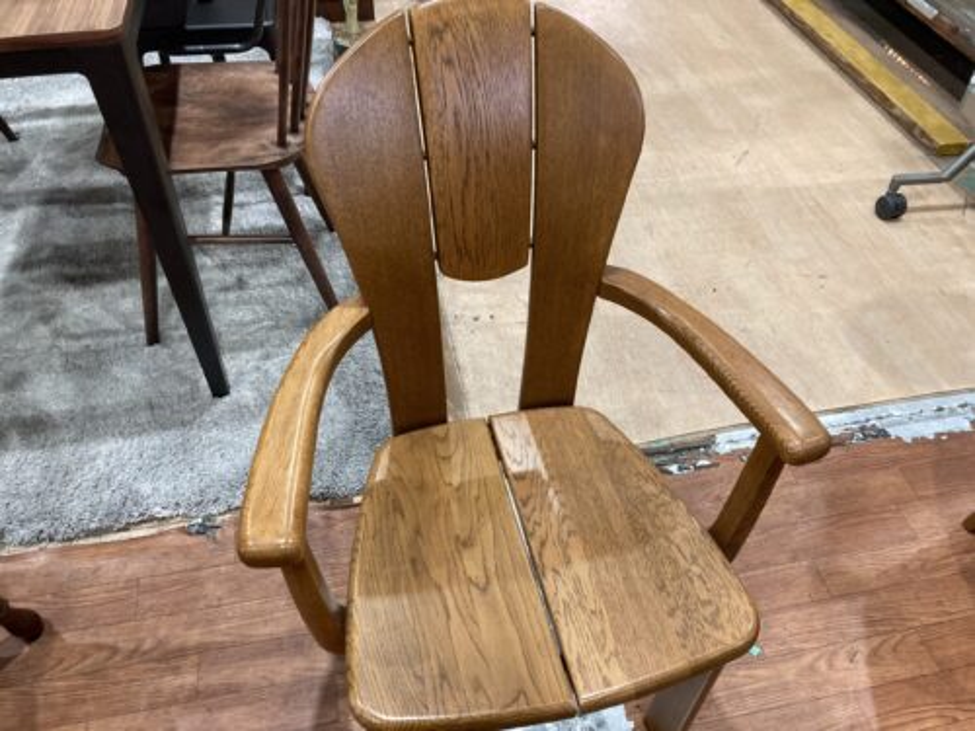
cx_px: 488
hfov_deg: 63.4
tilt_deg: -45.6
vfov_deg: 49.7
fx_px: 789
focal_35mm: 28
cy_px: 366
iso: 125
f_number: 1.8
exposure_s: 1/50
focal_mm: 3.99
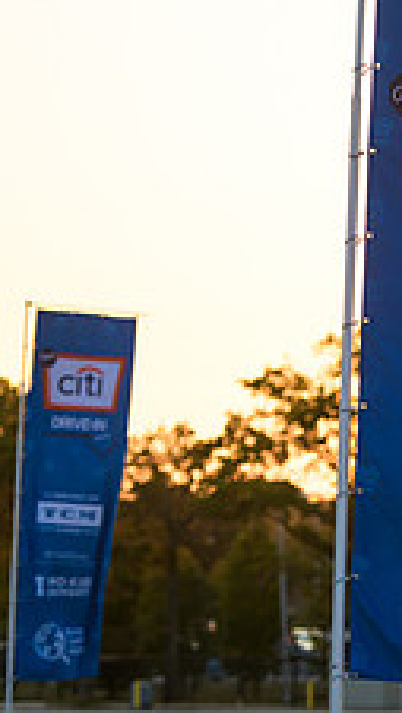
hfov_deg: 4.0
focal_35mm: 302
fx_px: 5708
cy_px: 268
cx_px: 870
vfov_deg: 7.1
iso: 200
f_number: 3.2
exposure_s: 1/640
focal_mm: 112
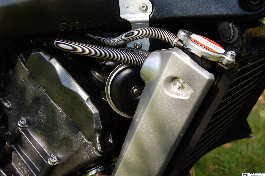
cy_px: 88
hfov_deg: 38.9
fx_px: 375
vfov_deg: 26.4
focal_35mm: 51
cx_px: 132
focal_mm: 34
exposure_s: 1/125
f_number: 8
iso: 200
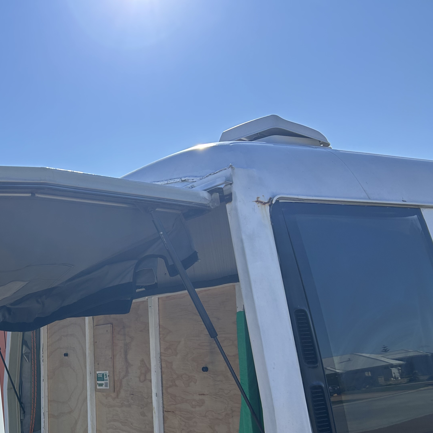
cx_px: 34
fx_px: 609
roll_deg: +5.6
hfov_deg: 36.5
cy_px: 278
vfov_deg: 38.8
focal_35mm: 43
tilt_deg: +9.4
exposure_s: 1/5076
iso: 50
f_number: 1.5
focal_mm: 5.7
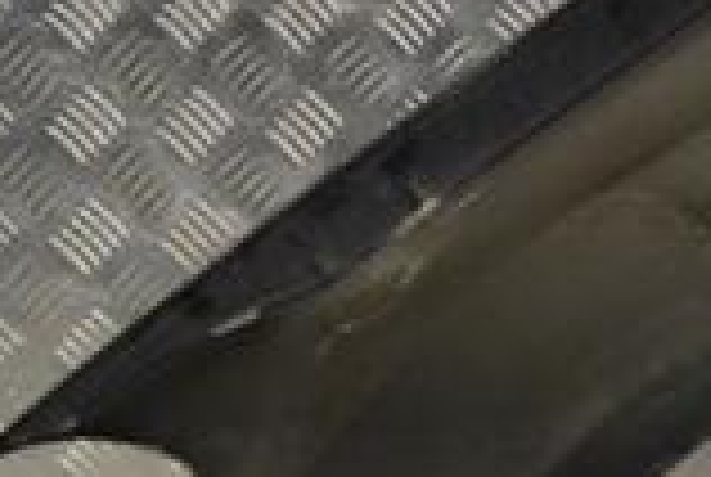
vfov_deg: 6.9
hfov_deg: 9.9
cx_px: 1161
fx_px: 3936
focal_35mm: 199
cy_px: 68
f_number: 8
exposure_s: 1/250
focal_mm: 35
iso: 3200
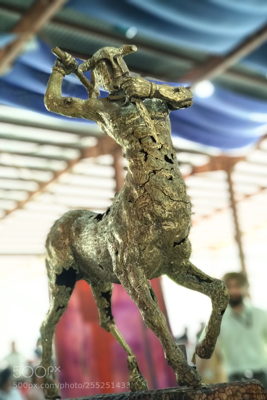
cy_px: 202
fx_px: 612
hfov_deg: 24.6
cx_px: 150
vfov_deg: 36.2
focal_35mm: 55
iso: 1250
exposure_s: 1/33
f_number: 2.6
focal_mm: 5.99
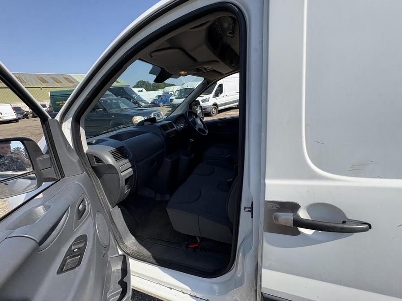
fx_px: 163
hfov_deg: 102.1
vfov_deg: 85.7
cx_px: 201
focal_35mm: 14
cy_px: 150
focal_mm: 2.22
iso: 50
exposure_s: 1/1160
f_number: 2.2
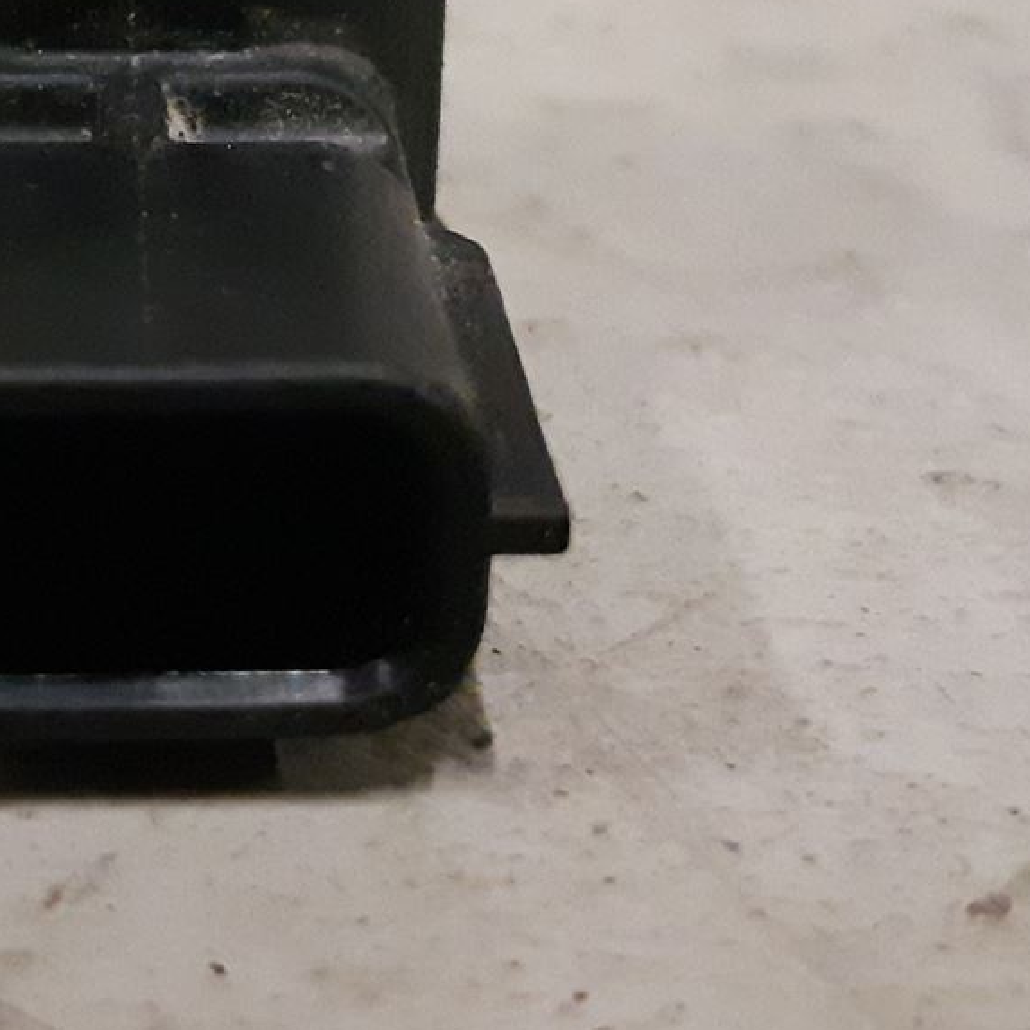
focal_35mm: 82
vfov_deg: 21.0
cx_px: 196
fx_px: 2760
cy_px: 294
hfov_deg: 20.9
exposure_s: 1/183
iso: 800
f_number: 1.7
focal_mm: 3.93
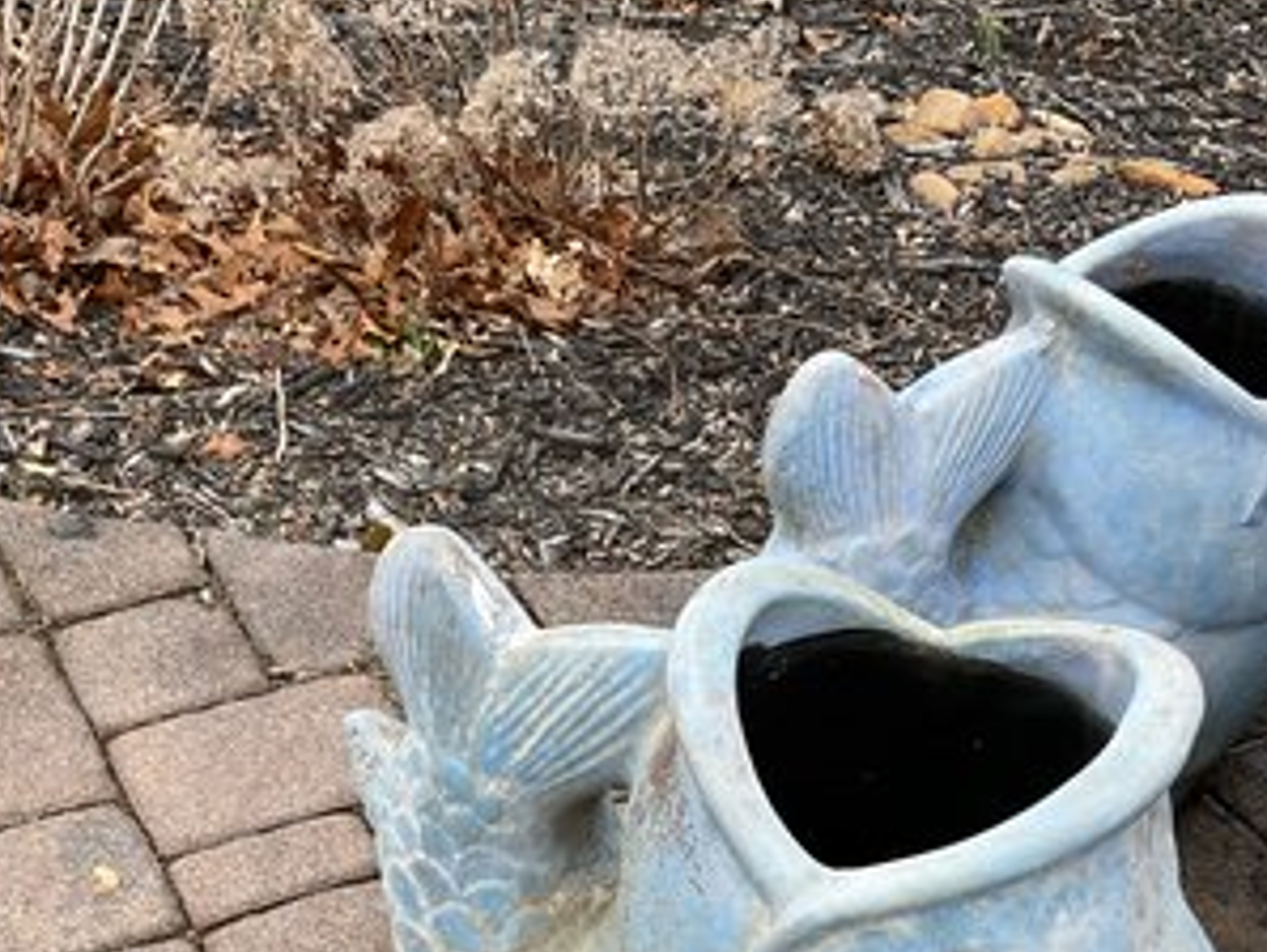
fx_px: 1941
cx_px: 551
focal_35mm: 53
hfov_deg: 36.1
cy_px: 814
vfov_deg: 26.8
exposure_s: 1/197
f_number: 1.8
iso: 16
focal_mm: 3
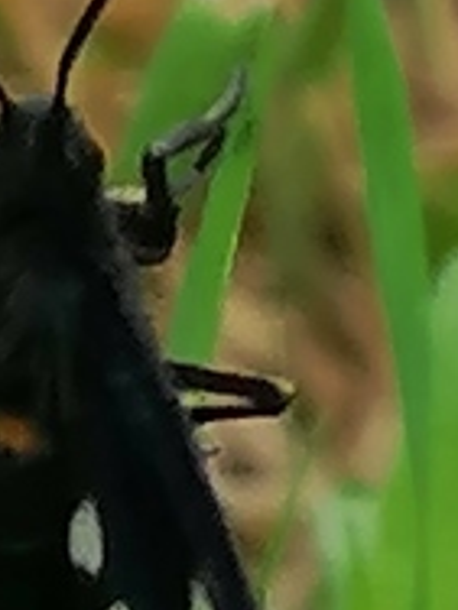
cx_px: -179
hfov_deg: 2.7
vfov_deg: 3.6
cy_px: 665
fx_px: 9685
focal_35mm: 549
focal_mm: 4.75
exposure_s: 1/651
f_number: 1.8
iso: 50
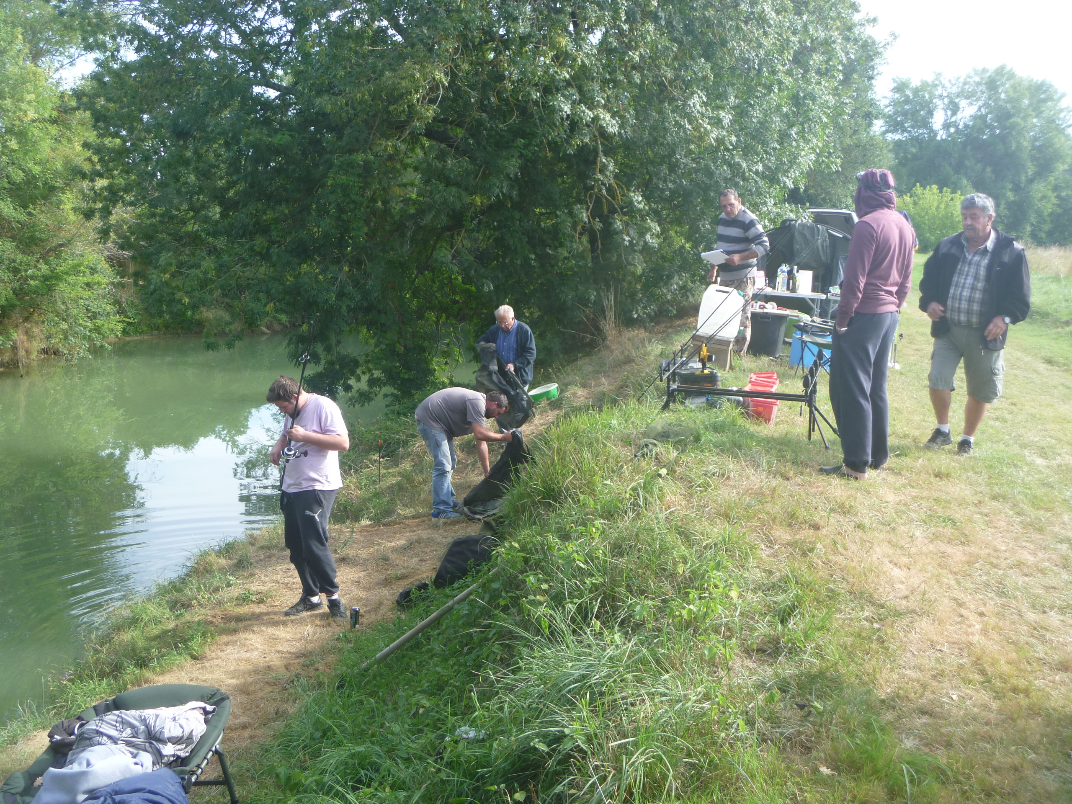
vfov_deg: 40.7
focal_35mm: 35
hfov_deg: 52.6
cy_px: 402
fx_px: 1084
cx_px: 536
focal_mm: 6.3
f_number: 3.5
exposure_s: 1/100
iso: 80
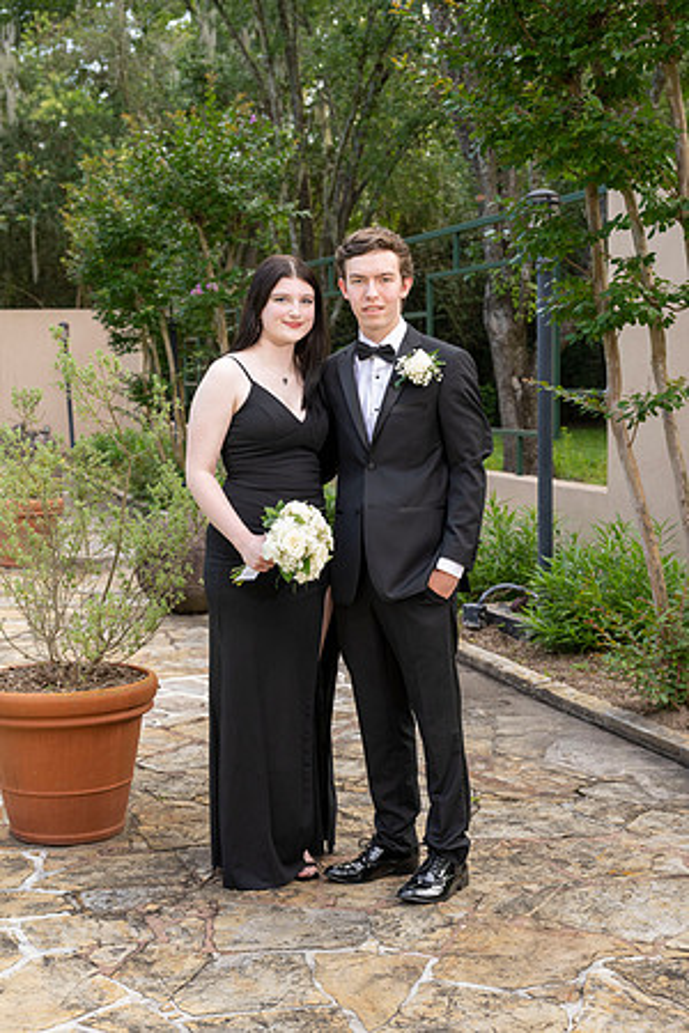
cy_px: 516
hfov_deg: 25.5
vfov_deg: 37.5
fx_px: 1521
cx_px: 344
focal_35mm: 53
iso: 500
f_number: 5
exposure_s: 1/200
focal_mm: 53
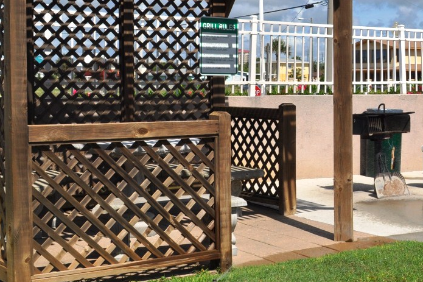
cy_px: 97
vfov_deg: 19.7
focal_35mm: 69
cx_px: 399
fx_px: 811
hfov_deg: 27.9
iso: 200
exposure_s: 1/500
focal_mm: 20
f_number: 11
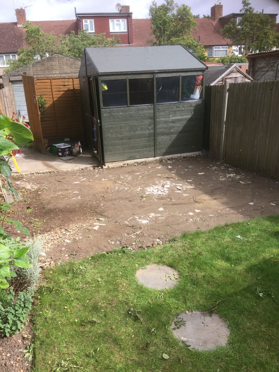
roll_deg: +2.4
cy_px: 186
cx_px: 140
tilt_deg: -18.4
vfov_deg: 61.7
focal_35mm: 29
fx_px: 312
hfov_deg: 48.2
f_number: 2.2
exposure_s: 1/488
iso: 32
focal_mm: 4.15
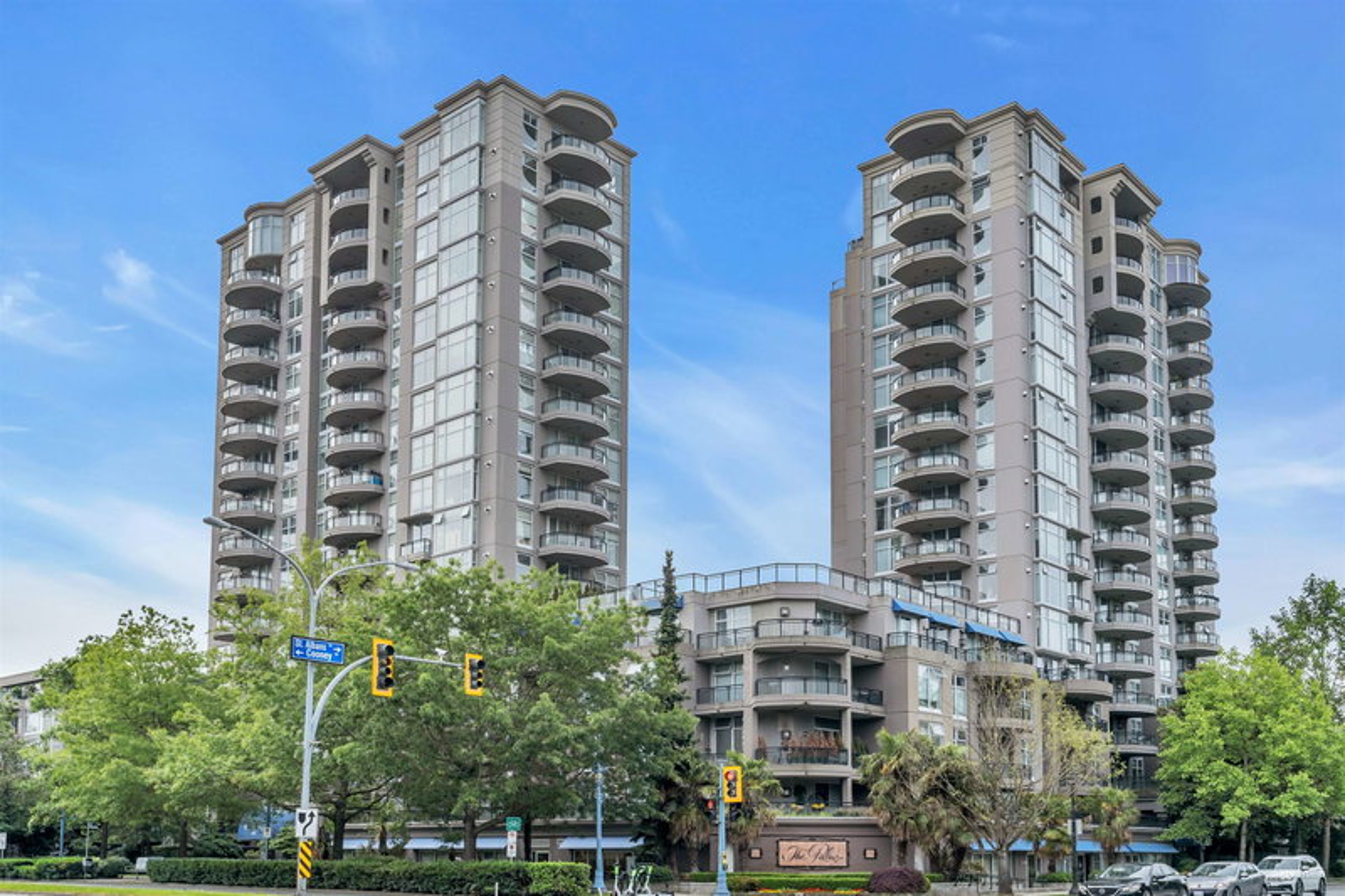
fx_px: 1233
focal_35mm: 33
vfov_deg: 40.0
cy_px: 448
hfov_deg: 57.2
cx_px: 672
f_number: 8
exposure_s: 1/320
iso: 100
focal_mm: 33
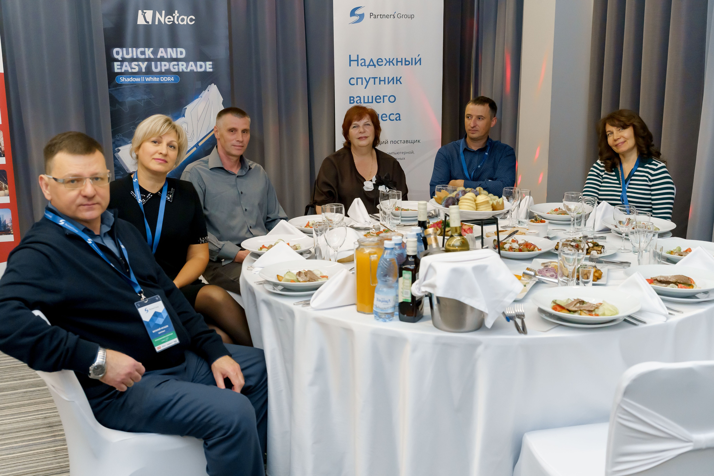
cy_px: 238
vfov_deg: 37.9
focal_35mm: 35
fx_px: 694
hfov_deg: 54.4
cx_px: 357
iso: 3200
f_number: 4.5
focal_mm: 35
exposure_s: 1/125
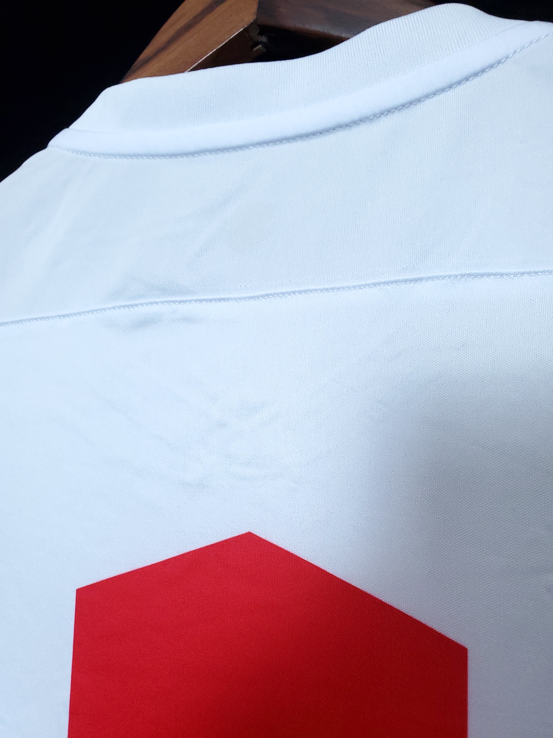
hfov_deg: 53.1
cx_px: 276
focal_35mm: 26
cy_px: 369
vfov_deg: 67.3
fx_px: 554
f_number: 2.4
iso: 250
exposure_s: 1/20
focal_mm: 4.3
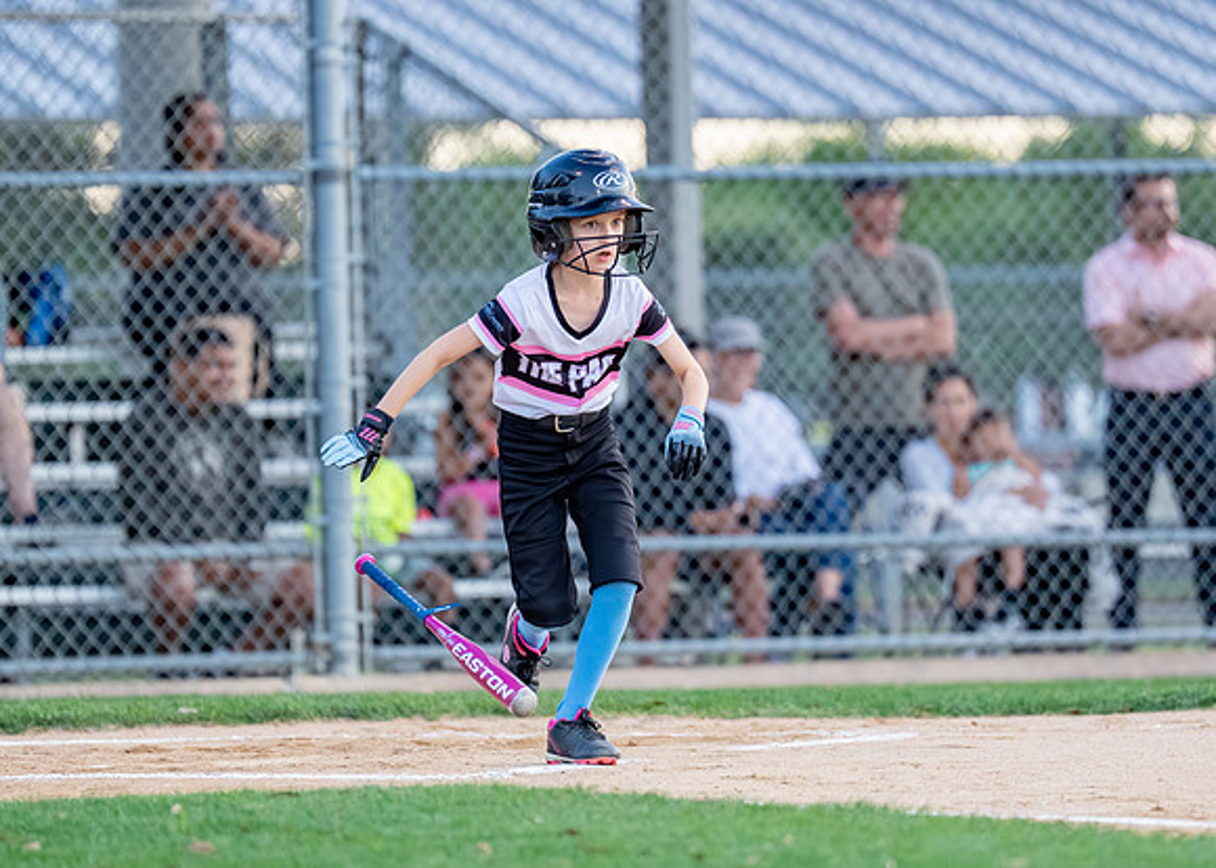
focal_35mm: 345
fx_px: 11911
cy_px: 436
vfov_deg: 4.2
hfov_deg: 5.8
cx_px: 554
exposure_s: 1/2000
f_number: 2.8
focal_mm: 200
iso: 1600
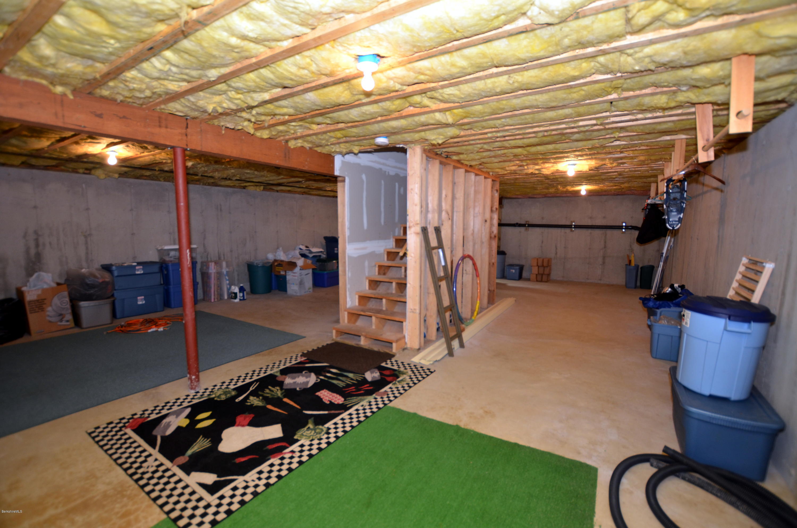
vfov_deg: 77.1
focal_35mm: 15
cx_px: 398
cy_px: 264
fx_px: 331
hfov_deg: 100.5
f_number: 3.5
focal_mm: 10
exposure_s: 1/50
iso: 250
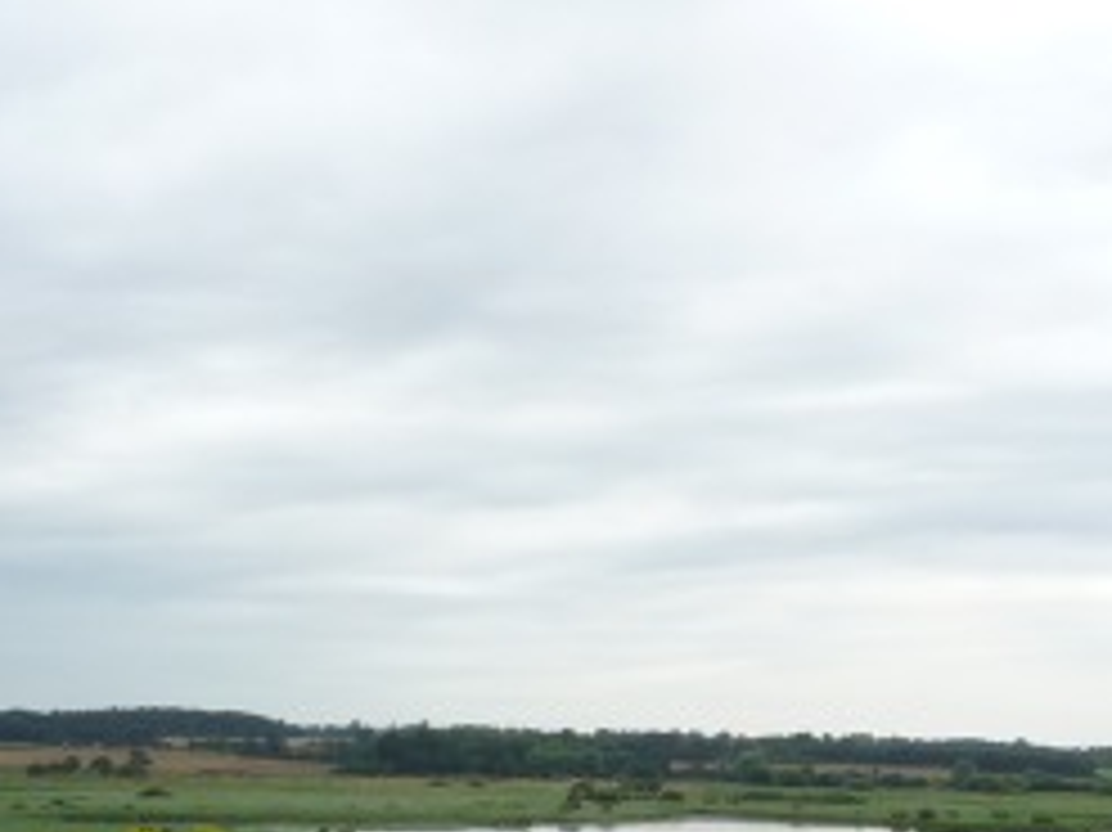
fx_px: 2665
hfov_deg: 23.4
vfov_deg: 17.2
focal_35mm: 83
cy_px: 917
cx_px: 783
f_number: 4
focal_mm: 5.2
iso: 100
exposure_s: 1/400
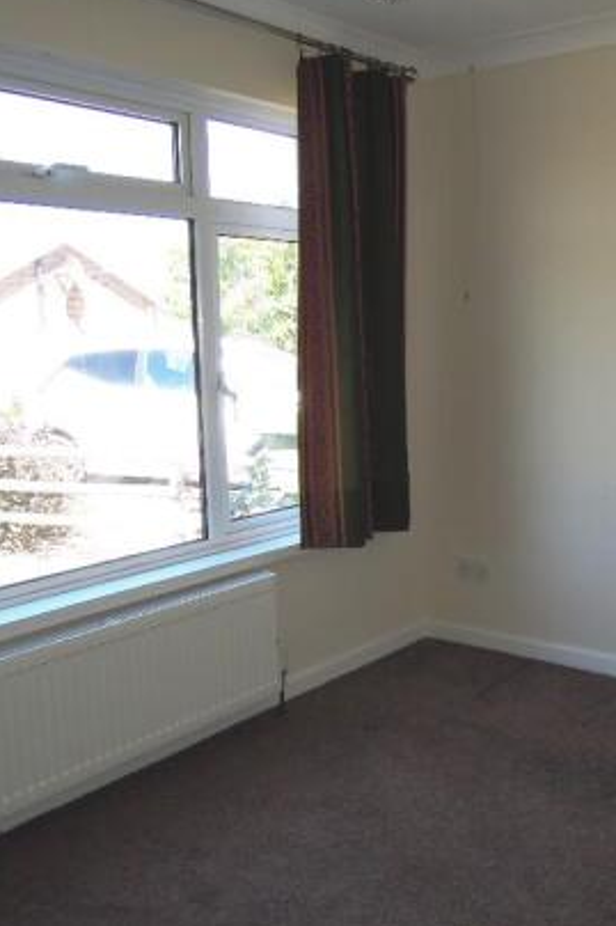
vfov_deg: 53.1
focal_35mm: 36
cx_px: 443
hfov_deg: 36.2
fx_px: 925
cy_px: 432
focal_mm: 4.3
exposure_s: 1/320
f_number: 2.8
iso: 160
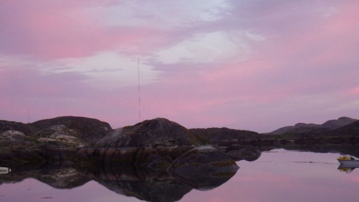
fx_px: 809
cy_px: 124
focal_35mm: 85
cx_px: 179
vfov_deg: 14.2
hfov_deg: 25.0
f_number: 4.8
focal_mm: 13.7
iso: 640
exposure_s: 1/80
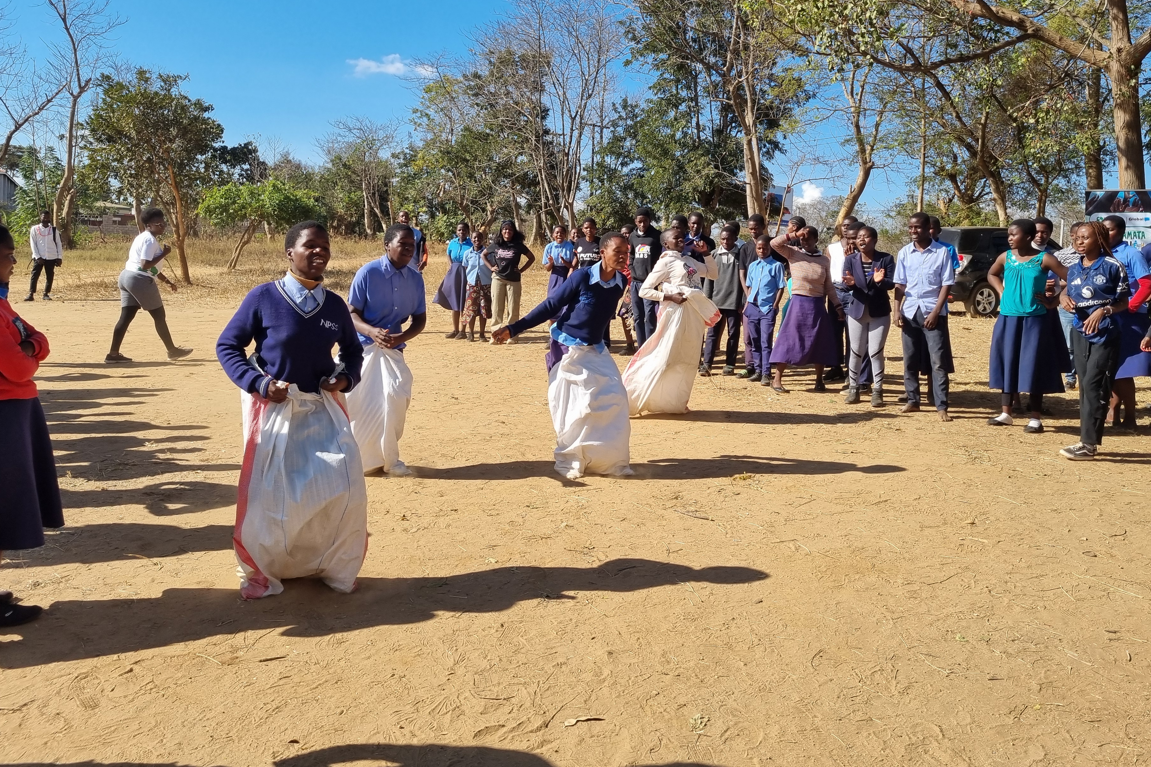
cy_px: 303
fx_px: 959
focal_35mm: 30
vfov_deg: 43.4
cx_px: 614
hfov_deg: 61.9
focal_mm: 5.4
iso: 50
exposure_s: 1/2296
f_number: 1.8
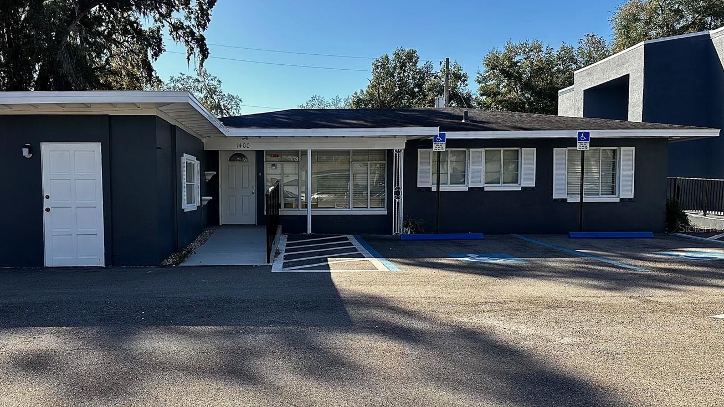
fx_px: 614
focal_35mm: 32
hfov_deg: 60.5
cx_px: 288
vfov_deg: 36.6
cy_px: 228
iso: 80
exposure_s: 1/2353
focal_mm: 6.86
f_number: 1.78
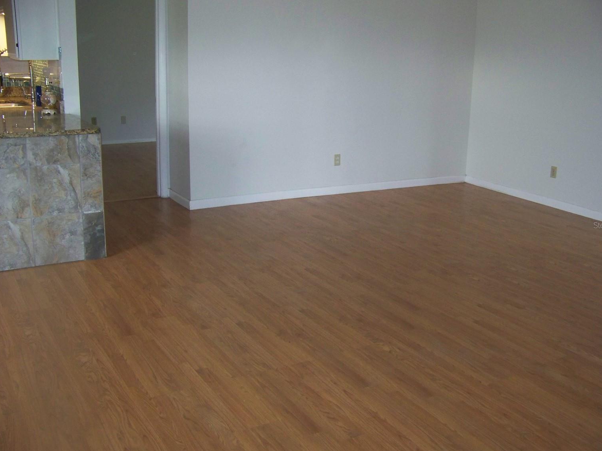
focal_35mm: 38
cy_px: 225
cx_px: 313
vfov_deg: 37.7
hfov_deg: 49.0
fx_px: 661
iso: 200
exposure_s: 1/30
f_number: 2.8
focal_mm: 5.85
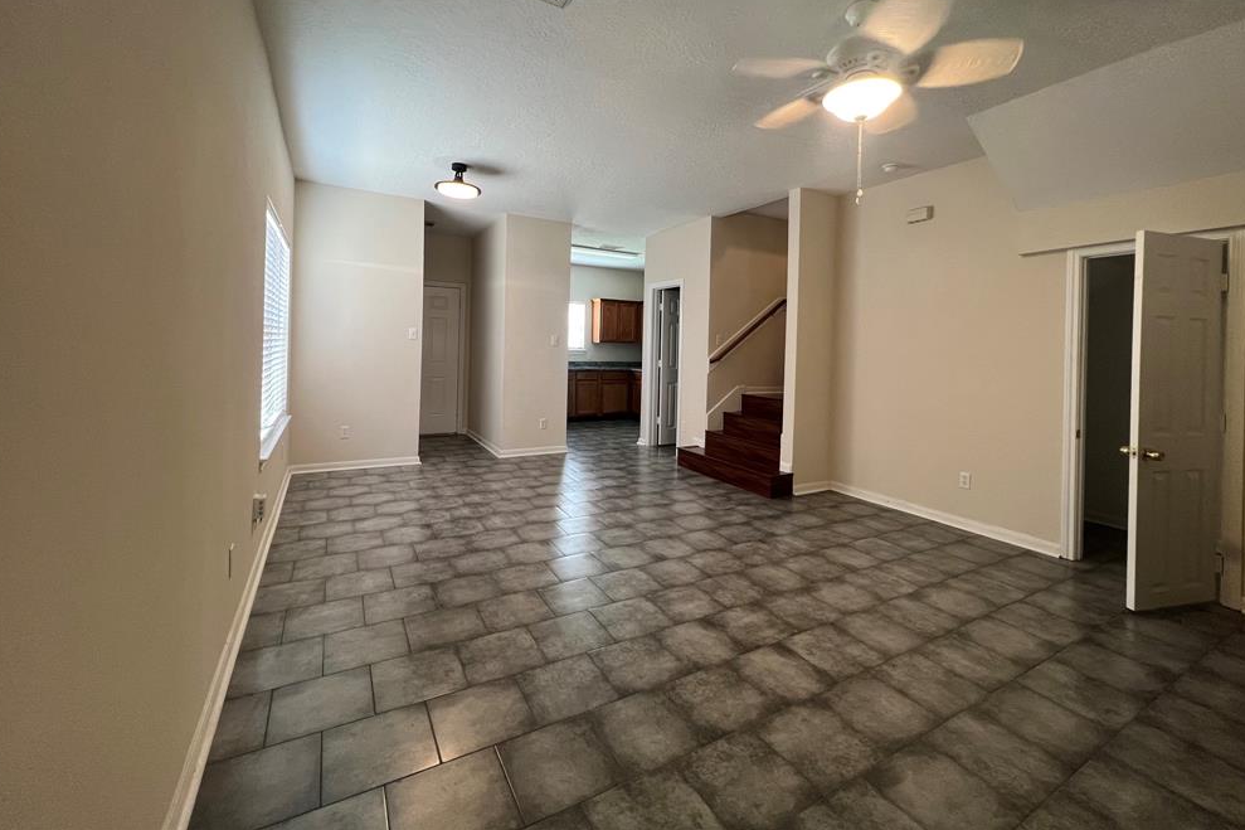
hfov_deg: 104.3
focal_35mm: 14
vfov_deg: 80.6
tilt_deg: -0.1
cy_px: 349
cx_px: 626
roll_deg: -1.7
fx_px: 484
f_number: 1.8
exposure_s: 1/60
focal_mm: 1.57
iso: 200
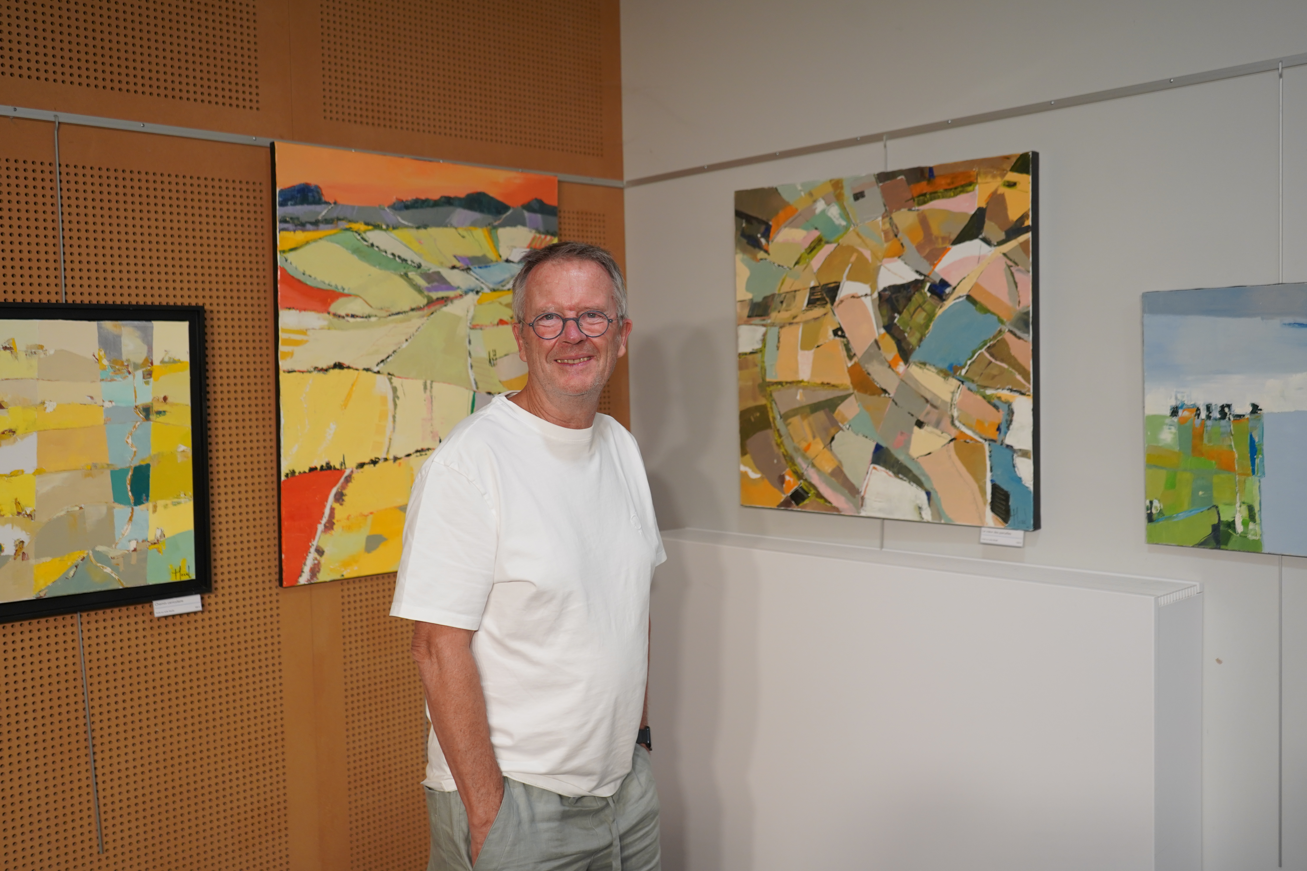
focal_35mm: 33
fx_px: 1198
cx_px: 654
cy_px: 436
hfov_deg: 57.2
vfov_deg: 40.0
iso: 800
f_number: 4
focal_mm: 33
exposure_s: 1/160
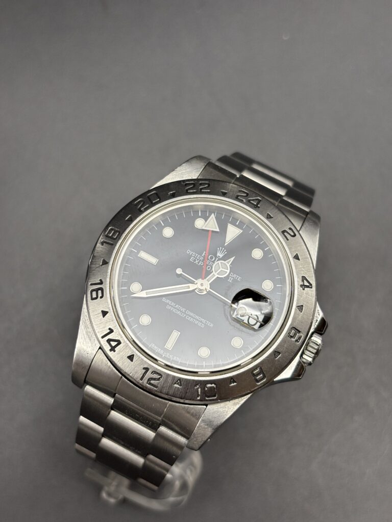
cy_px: 261
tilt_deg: -78.0
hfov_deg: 28.0
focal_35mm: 52
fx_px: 785
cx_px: 196
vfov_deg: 36.8
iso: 50
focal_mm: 5.96
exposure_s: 1/82
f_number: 1.6
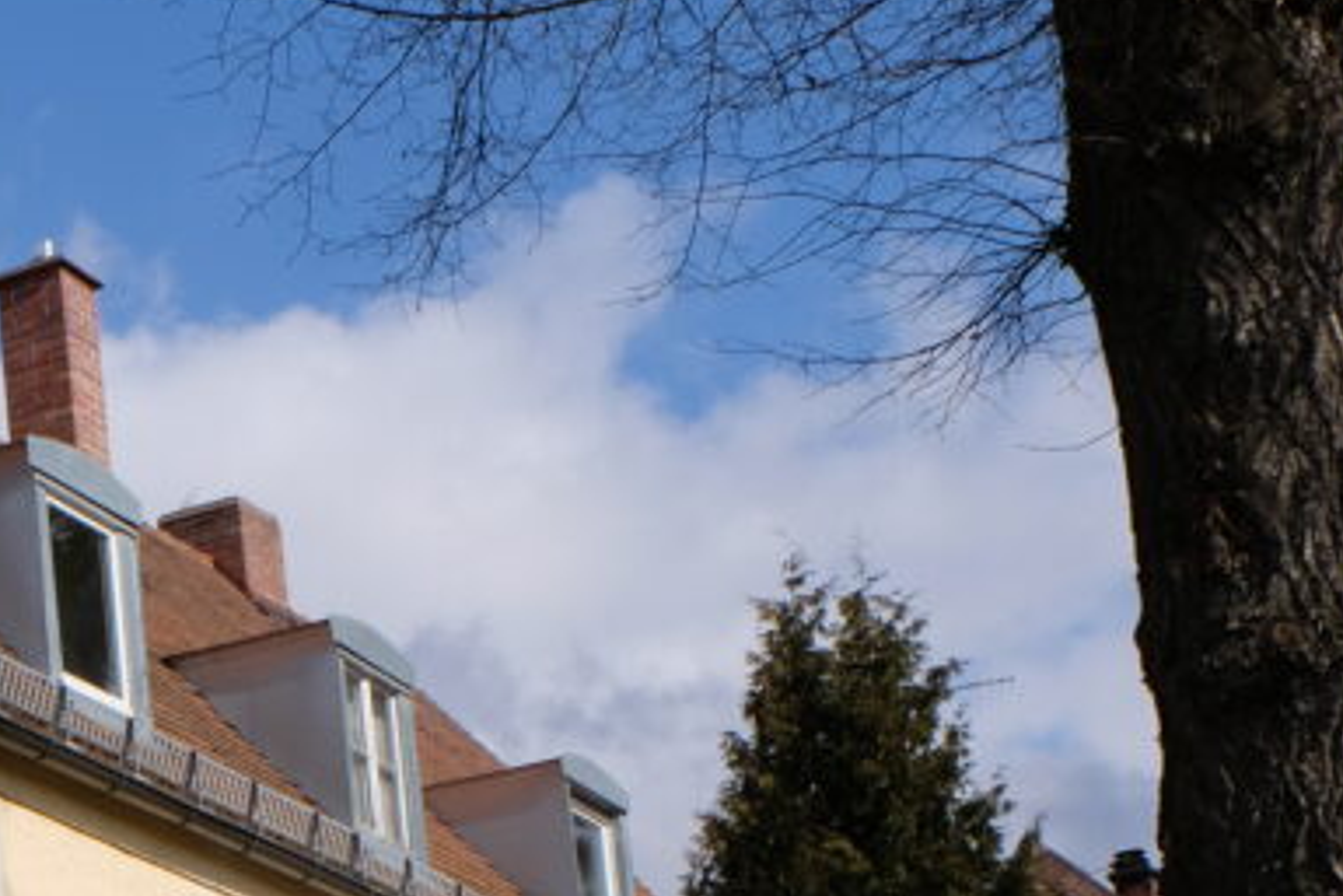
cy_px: 1096
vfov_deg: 12.9
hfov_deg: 18.4
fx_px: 3842
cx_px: -430
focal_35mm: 103
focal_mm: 22.2
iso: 400
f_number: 11
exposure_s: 1/450
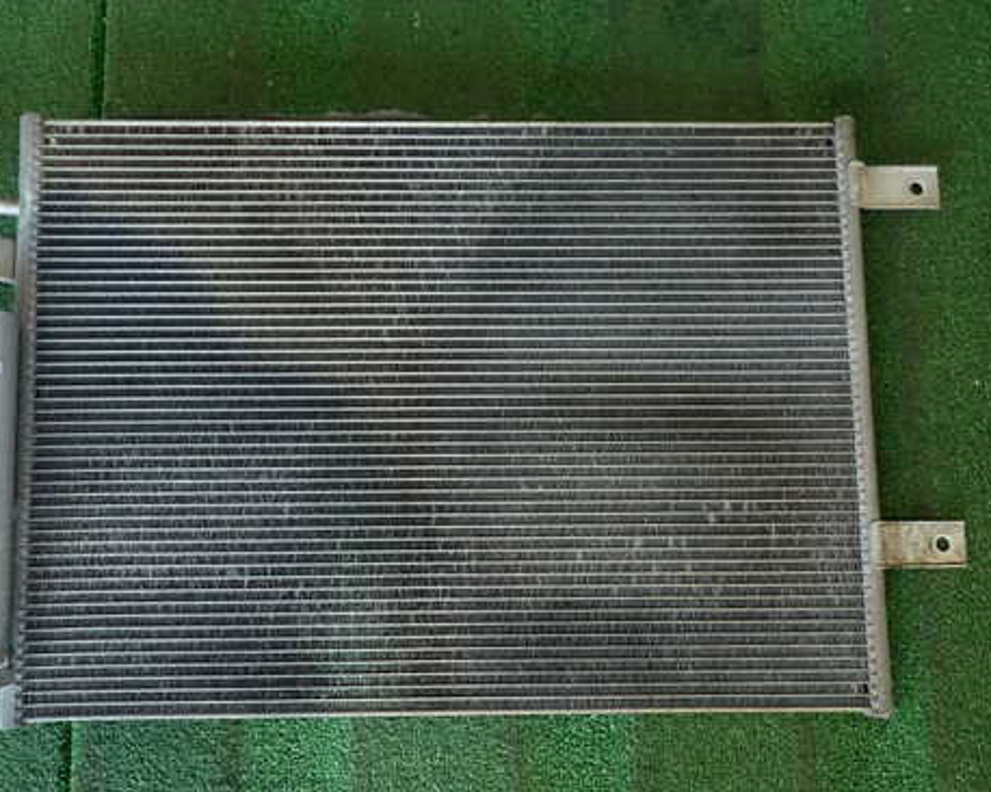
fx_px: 938
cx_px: 392
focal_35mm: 32
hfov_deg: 55.2
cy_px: 435
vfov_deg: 45.7
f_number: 2
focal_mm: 4.5
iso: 200
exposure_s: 1/60
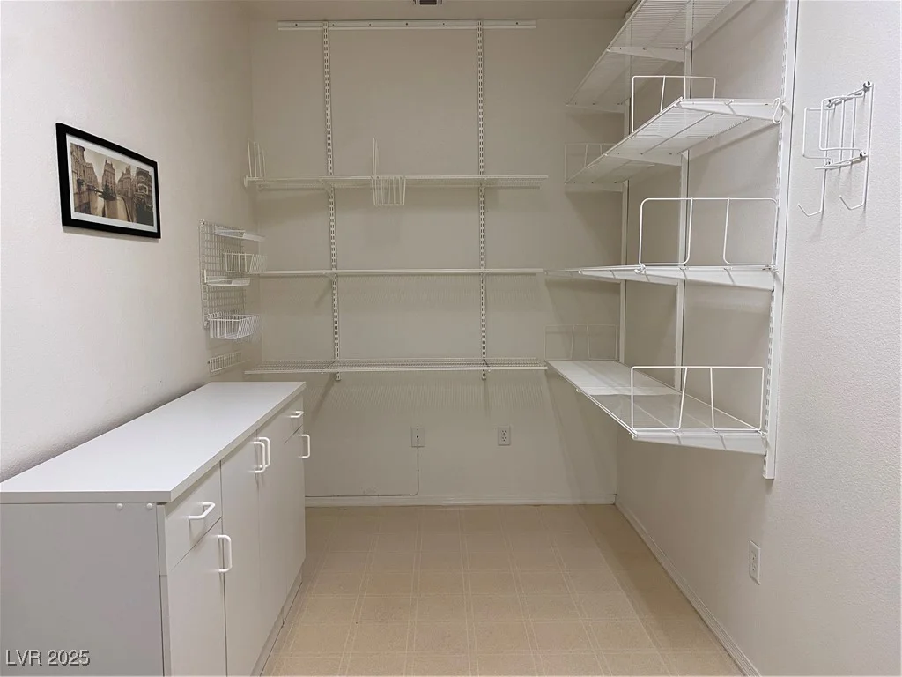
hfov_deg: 67.3
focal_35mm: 26
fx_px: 677
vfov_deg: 53.1
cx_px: 451
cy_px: 338
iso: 80
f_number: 1.8
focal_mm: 4.25
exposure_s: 1/60
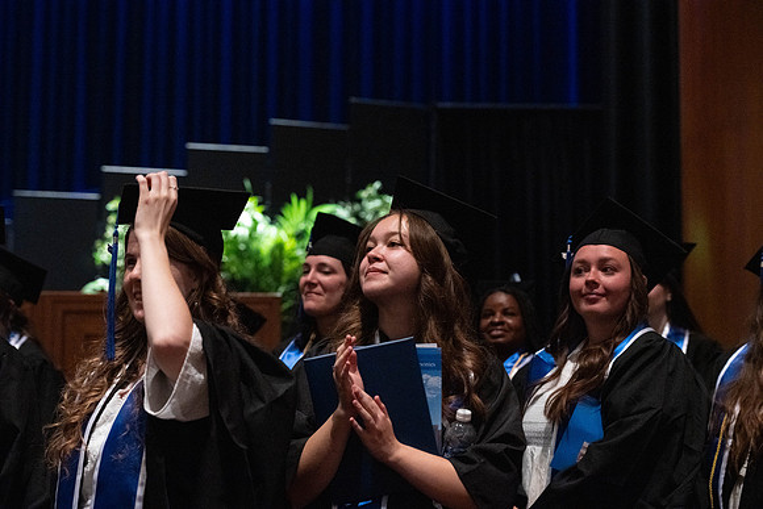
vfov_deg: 19.5
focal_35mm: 70
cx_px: 382
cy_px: 254
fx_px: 1484
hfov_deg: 28.8
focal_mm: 70
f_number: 3.5
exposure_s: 1/100
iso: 5000
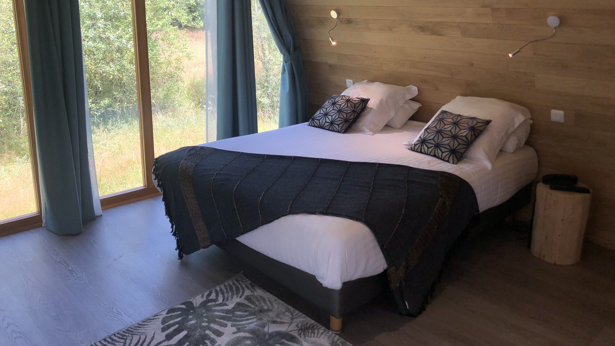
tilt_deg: -12.0
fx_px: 506
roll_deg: +0.9
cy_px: 131
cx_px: 306
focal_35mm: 31
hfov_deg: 62.6
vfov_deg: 37.6
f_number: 1.8
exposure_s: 1/312
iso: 20
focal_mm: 4
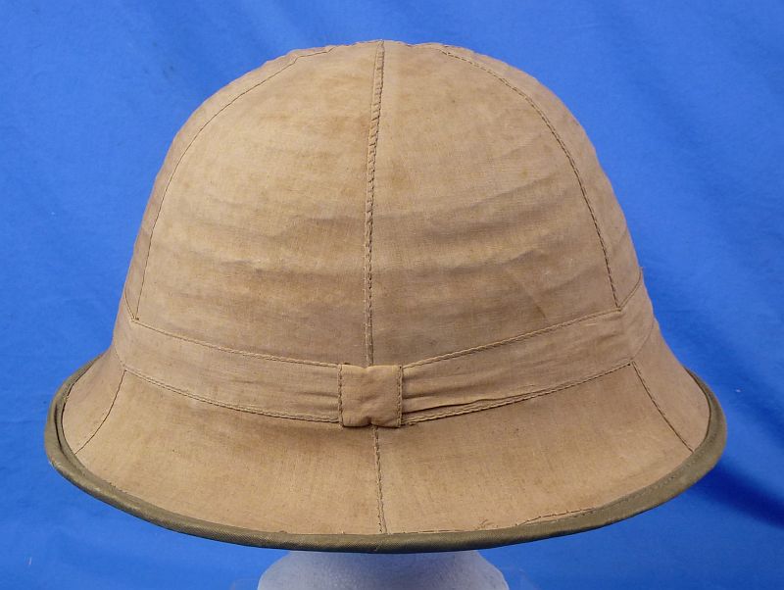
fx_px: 680
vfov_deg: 46.9
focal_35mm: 30
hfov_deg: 59.9
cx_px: 392
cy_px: 295
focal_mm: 5.4
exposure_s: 1/60
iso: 160
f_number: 3.5
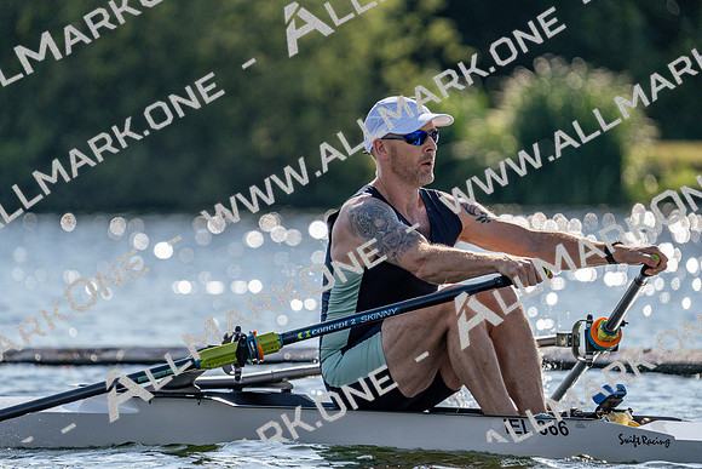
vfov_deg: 3.3
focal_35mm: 422
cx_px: 351
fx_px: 8231
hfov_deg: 4.9
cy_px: 234
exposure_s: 1/1600
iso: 200
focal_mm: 422
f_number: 6.3
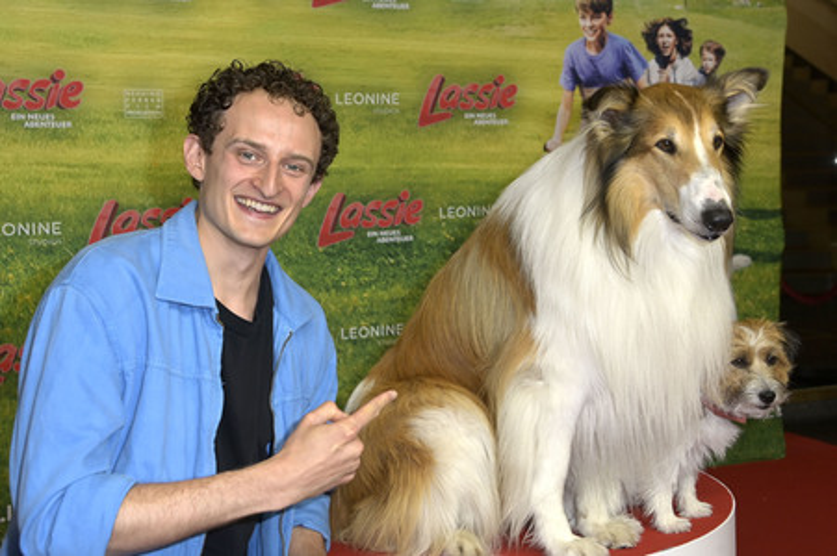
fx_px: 1022
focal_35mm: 44
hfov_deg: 44.5
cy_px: 278
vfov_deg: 30.5
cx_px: 418
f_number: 5.6
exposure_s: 1/250
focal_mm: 44
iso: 640
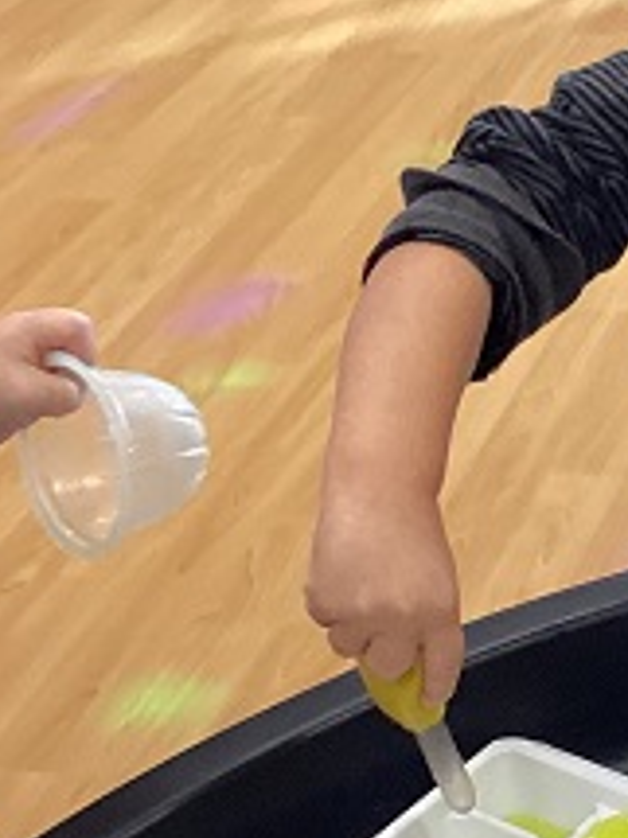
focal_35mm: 96
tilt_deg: -34.3
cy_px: 589
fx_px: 2324
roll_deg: +2.3
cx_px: 909
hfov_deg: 14.5
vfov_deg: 20.3
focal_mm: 3.3
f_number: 2.4
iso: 200
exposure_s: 1/60
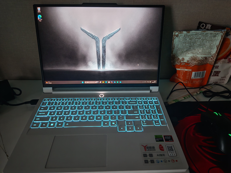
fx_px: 160
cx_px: 116
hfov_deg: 71.6
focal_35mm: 24
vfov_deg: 56.8
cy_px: 86
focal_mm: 6.67
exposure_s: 1/33
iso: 320
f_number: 1.9
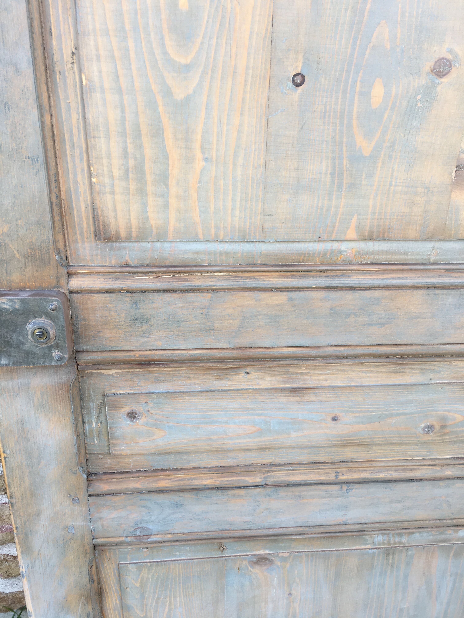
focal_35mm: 29
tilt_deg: -29.1
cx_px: 232
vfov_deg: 61.7
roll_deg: -2.2
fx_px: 518
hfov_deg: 48.2
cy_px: 309
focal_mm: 4.15
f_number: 2.2
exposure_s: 1/110
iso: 25
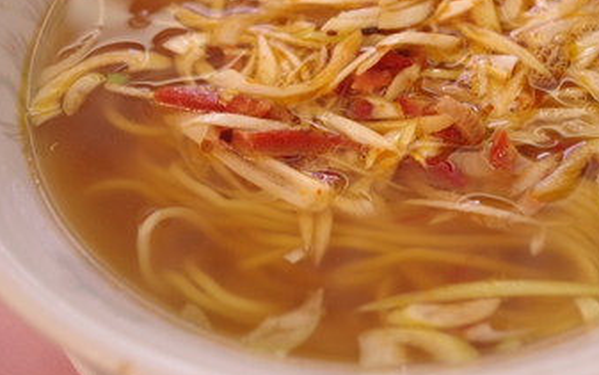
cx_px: 365
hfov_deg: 34.6
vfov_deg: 22.0
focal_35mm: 59
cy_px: 92
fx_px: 956
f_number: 4
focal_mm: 26.25
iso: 800
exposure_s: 1/50
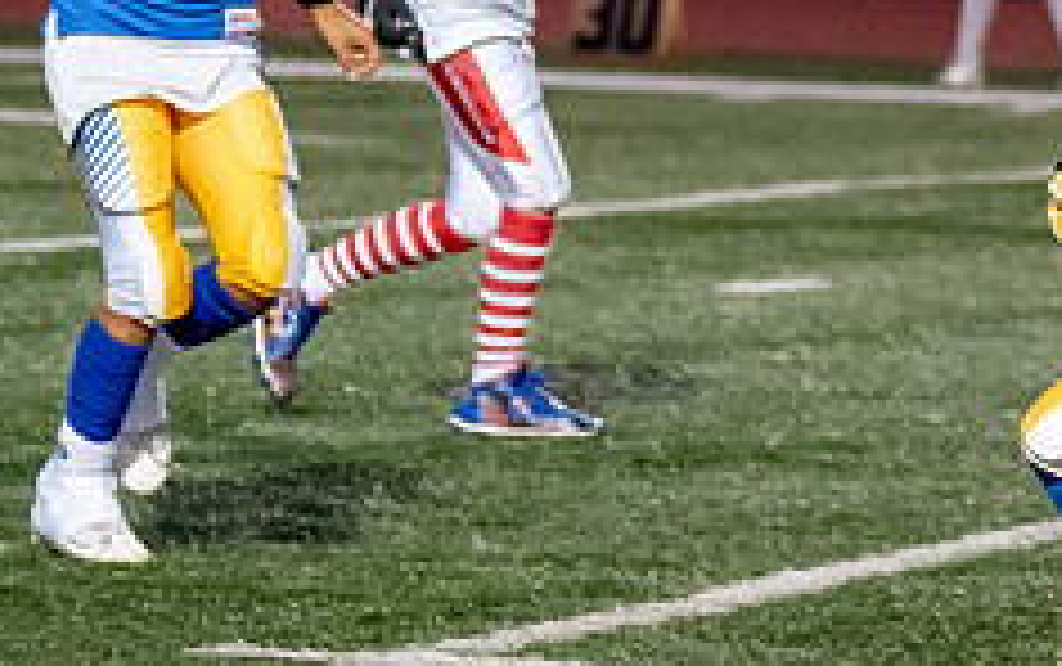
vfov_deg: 2.4
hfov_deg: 3.9
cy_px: -199
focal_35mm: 537
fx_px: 15557
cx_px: 1358
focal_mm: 84
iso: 2000
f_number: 2.8
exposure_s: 1/1000
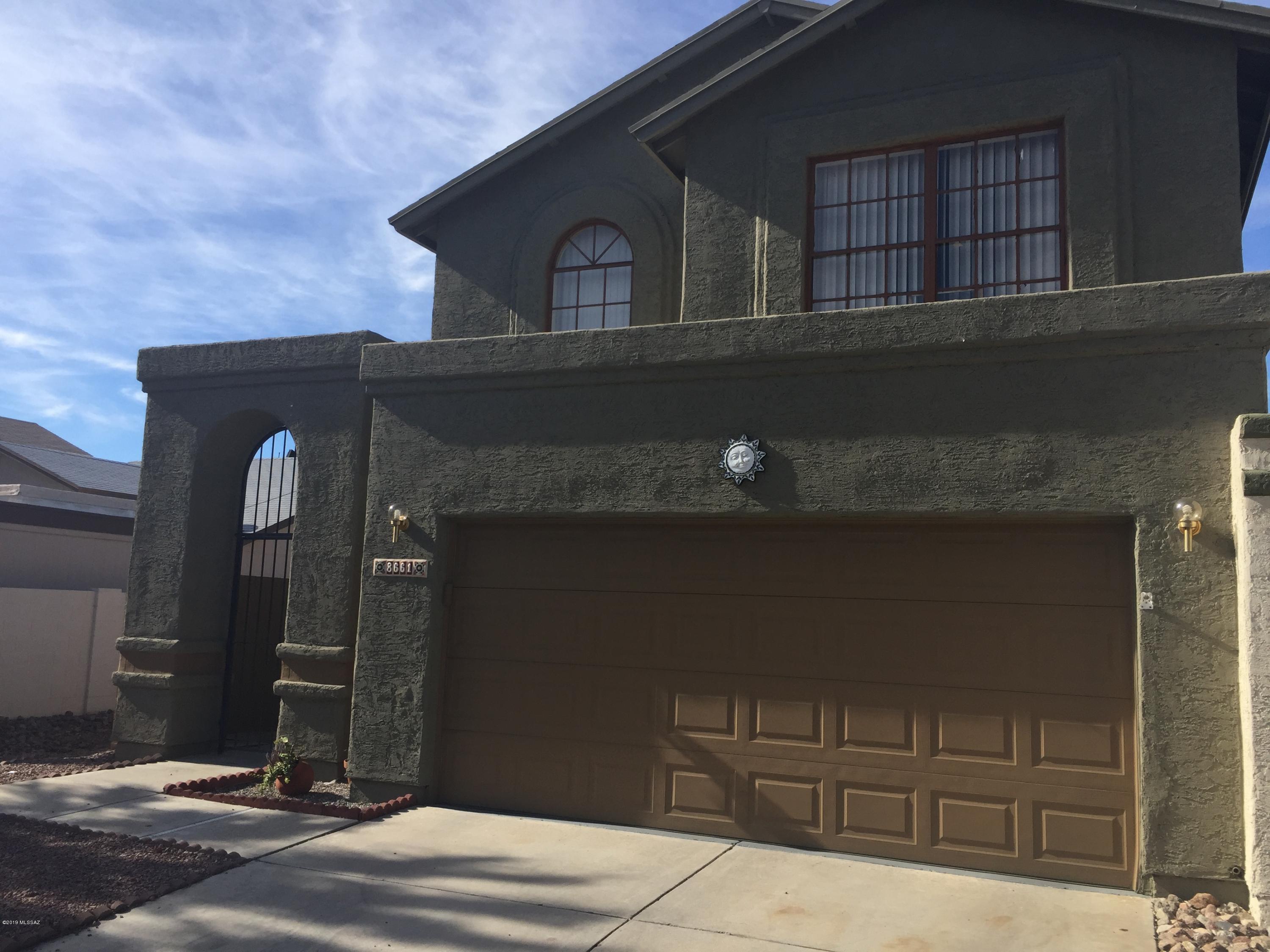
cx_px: 635
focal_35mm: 29
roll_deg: -3.7
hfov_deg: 61.7
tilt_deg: +8.8
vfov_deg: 48.2
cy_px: 476
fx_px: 1064
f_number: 2.2
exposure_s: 1/1647
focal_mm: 4.15
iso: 32
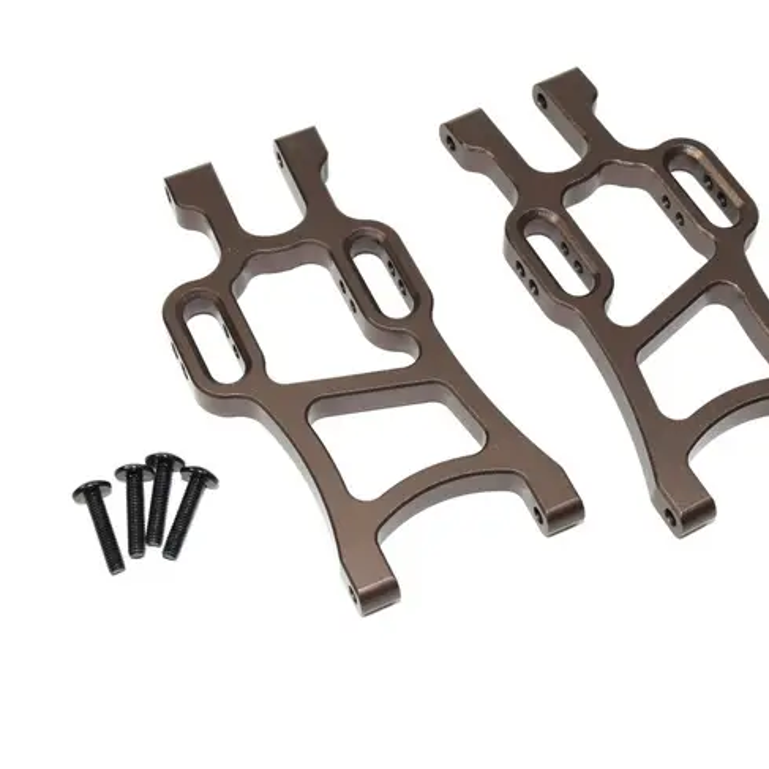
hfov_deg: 25.7
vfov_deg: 25.7
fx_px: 1684
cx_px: 441
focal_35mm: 67
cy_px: 373
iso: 100
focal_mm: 32
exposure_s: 1/50
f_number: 11
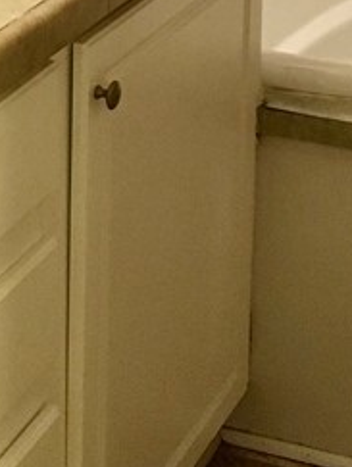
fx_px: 1650
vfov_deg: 14.9
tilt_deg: -12.2
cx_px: 144
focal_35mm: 122
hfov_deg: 12.2
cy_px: -236
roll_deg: +0.1
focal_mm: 4.15
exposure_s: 1/30
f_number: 2.2
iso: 200
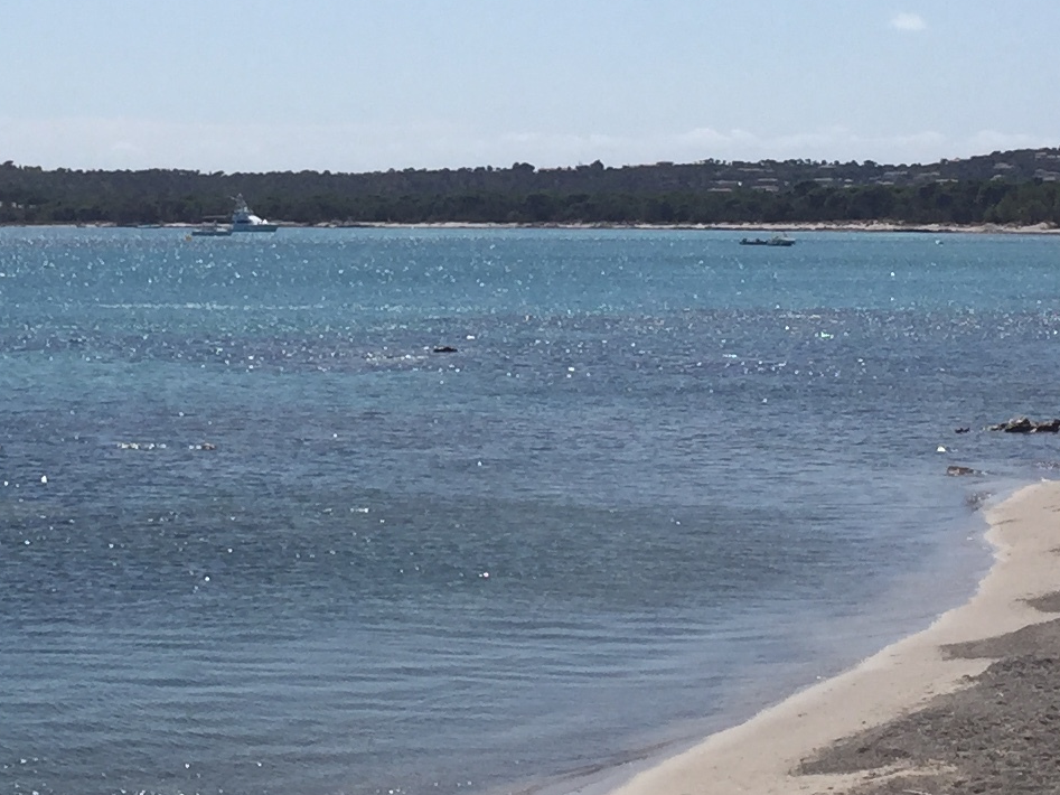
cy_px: 46
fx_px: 3062
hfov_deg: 19.6
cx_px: 323
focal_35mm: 100
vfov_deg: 14.6
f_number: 2.2
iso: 32
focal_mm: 4.15
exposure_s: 1/4405
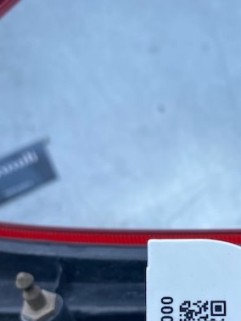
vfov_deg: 41.8
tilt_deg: -69.6
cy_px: 236
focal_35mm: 44
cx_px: 194
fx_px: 408
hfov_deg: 32.0
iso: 32
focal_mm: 4.25
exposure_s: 1/877
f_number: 1.8
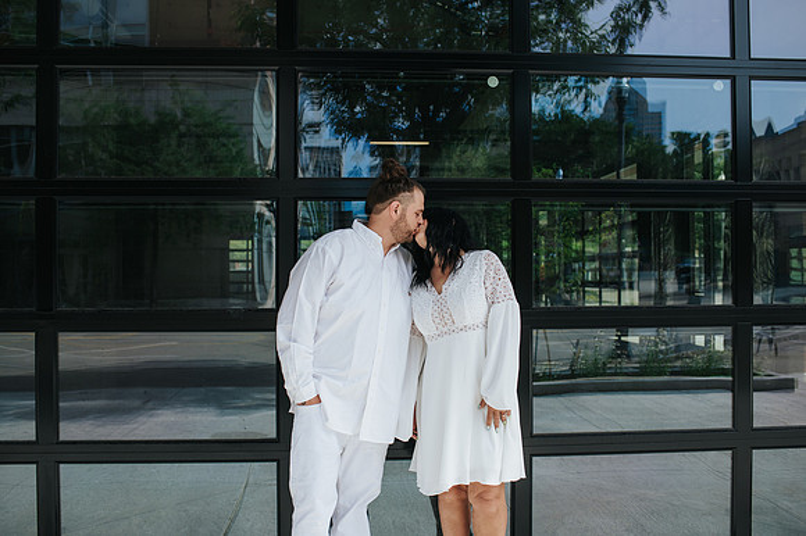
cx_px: 403
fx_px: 801
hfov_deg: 53.4
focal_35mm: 36
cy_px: 268
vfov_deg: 37.0
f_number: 3.5
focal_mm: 35
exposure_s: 1/1000
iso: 140
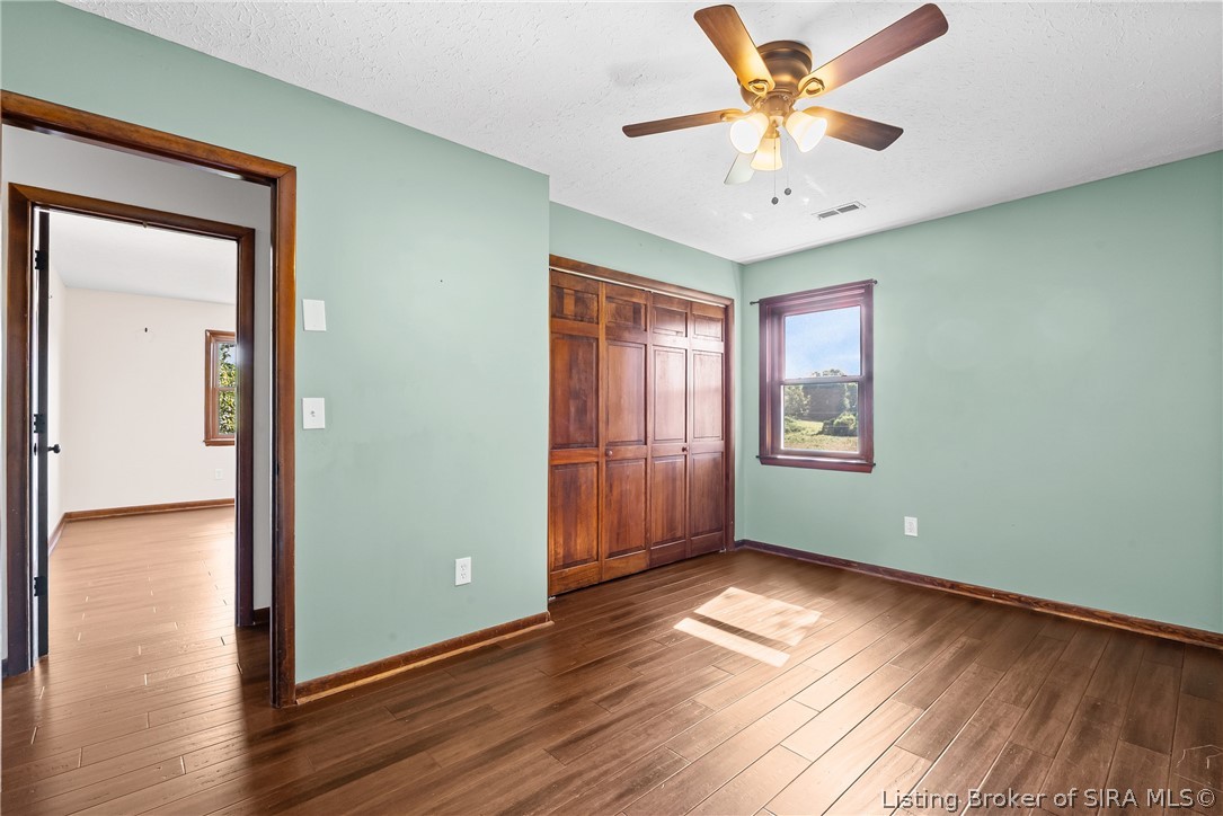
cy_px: 408
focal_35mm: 16
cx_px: 612
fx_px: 544
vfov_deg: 73.8
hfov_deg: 96.7
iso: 640
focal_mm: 16
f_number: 11
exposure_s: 1/2
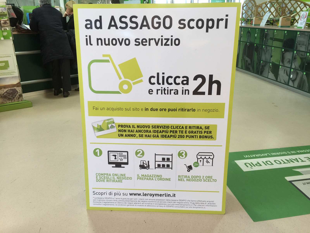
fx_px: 260
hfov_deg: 61.7
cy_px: 116
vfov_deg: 48.2
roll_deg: +0.5
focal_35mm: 29
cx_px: 155
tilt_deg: -18.1
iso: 32
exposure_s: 1/33
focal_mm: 4.15
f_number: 2.2
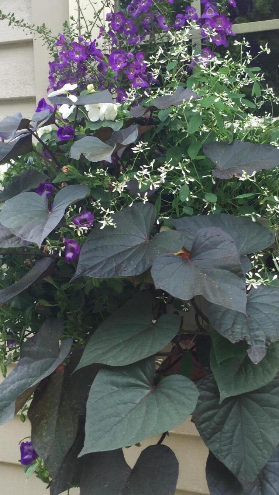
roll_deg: +1.5
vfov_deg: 43.7
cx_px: 164
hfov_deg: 25.4
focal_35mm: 47
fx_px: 618
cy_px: 225
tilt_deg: -3.3
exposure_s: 1/120
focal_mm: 4.15
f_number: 2.2
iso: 50
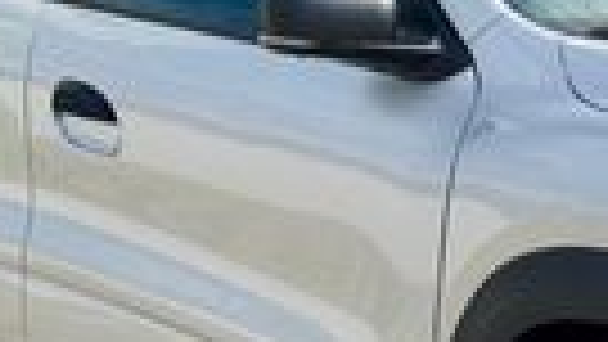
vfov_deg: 6.6
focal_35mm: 183
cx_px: 513
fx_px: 2951
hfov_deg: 11.7
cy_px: 158
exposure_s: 1/4310
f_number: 1.78
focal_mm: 6.76
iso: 64
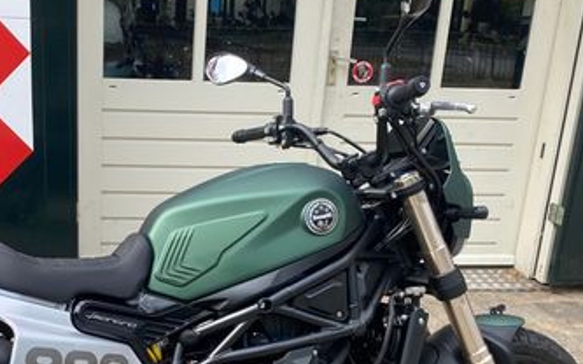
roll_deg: -3.4
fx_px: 842
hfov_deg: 37.5
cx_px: 165
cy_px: 338
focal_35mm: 53
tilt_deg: -20.1
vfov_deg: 23.7
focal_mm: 4.25
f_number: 1.8
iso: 32
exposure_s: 1/728
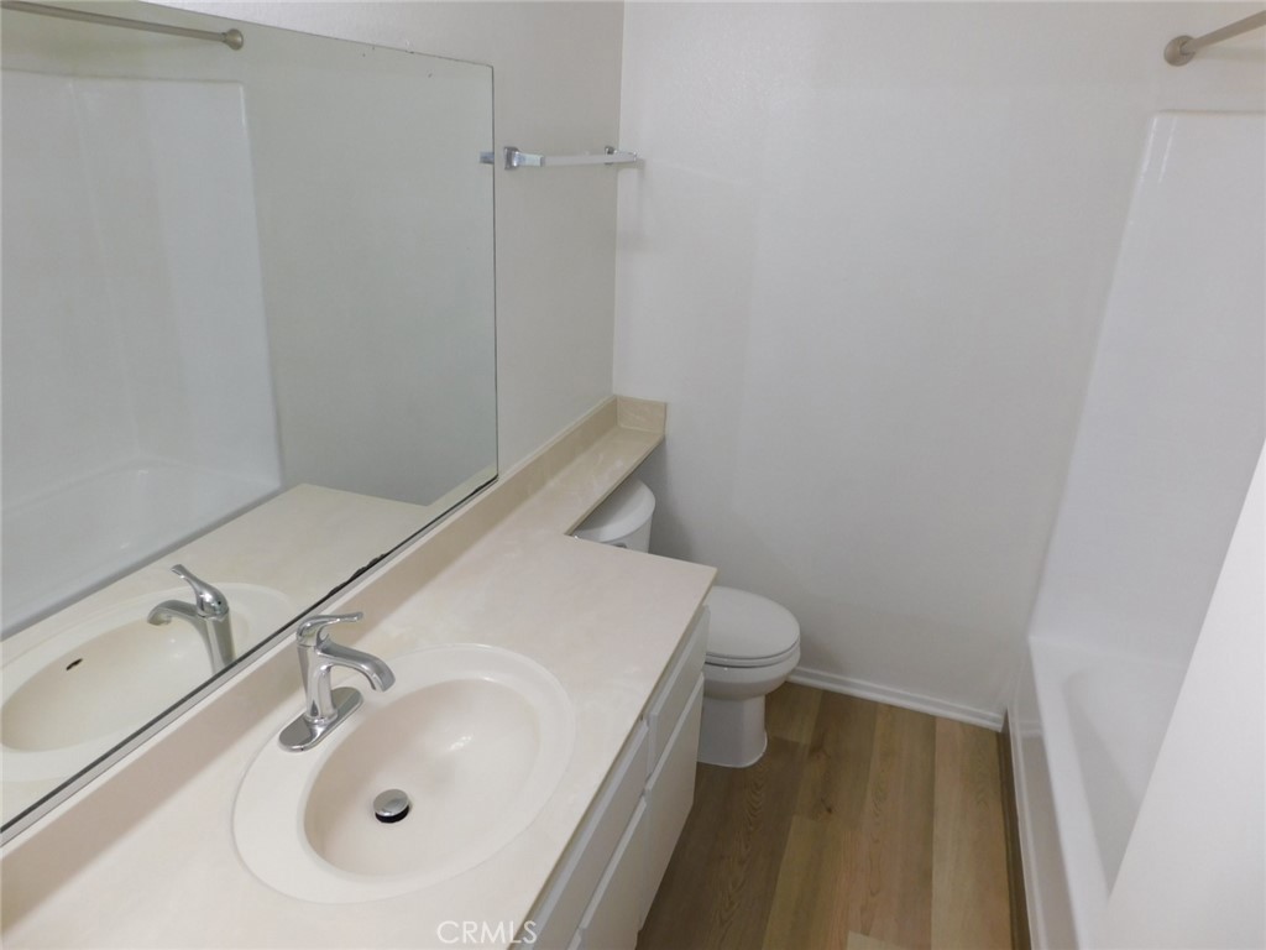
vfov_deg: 58.9
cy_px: 475
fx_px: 841
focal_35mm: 23
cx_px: 633
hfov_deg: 73.9
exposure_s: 1/30
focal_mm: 4
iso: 125
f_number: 3
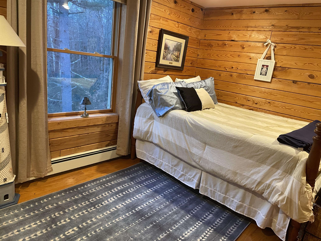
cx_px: 160
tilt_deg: -14.3
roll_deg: -7.3
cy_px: 120
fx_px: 241
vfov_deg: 53.1
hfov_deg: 67.3
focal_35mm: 26
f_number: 1.6
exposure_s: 1/60
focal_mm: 4.2
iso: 320
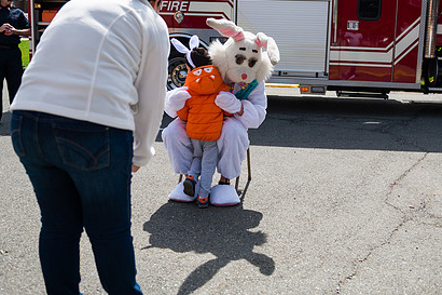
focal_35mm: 41
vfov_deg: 32.4
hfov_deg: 47.2
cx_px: 257
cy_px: 104
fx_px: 503
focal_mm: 29
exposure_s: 1/3200
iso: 200
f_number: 4
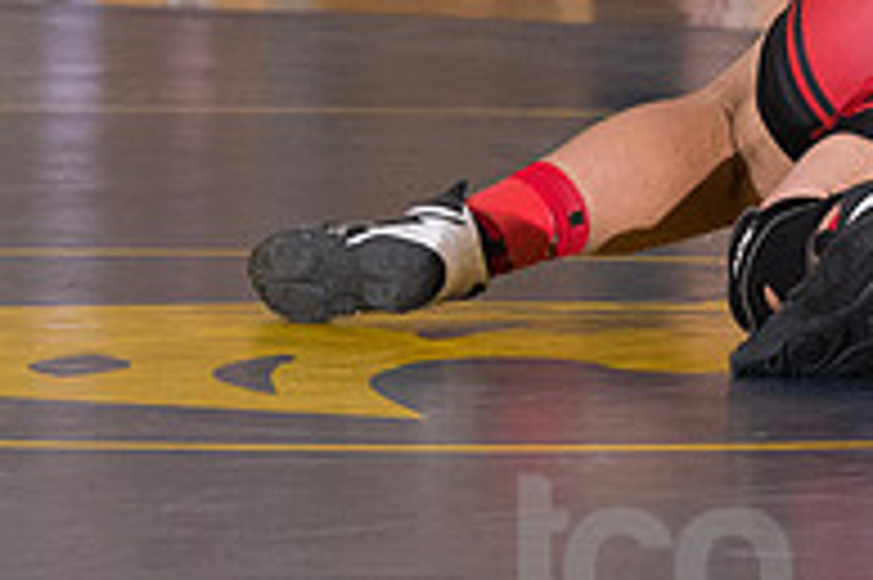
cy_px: 4
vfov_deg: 1.9
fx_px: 17421
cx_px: 1292
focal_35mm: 719
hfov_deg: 2.9
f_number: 5.6
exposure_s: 1/250
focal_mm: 160
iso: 2000
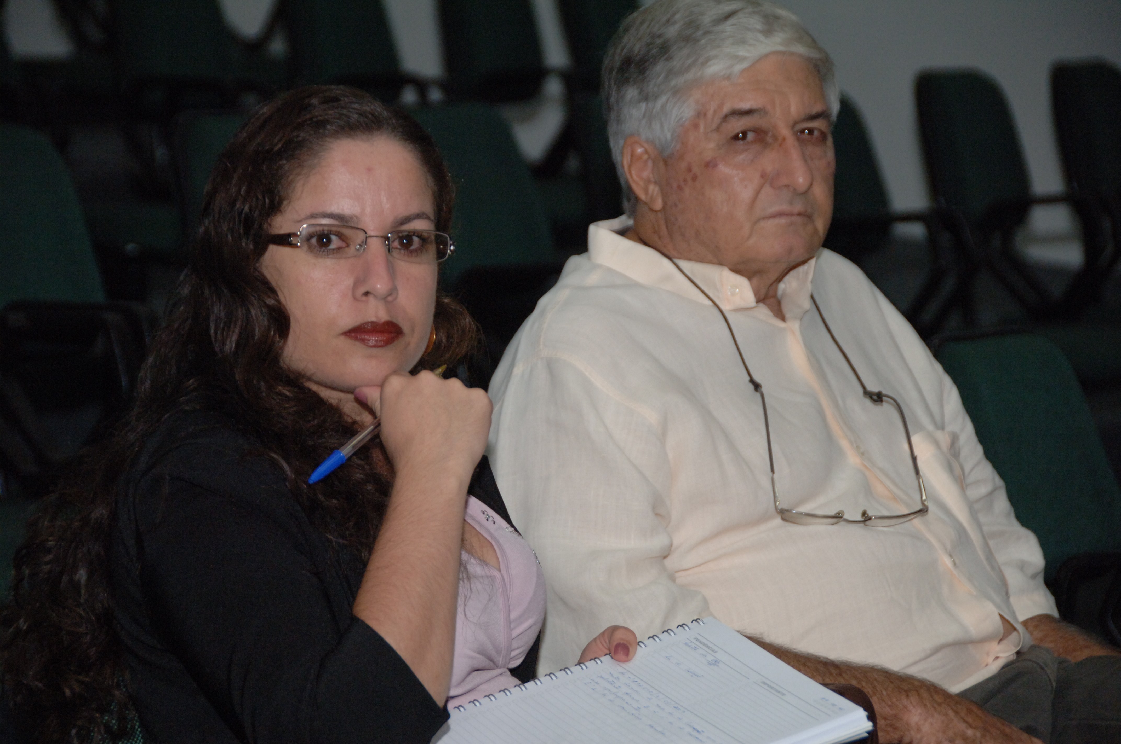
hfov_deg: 13.1
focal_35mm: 158
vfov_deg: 8.7
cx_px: 560
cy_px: 372
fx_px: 4898
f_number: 5.3
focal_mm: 105
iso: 800
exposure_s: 1/250
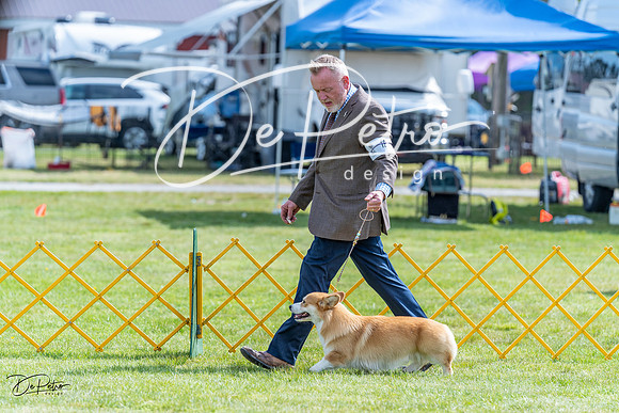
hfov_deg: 10.8
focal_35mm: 191
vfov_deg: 7.2
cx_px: 310
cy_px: 206
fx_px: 3285
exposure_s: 1/1600
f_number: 4.5
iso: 400
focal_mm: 191
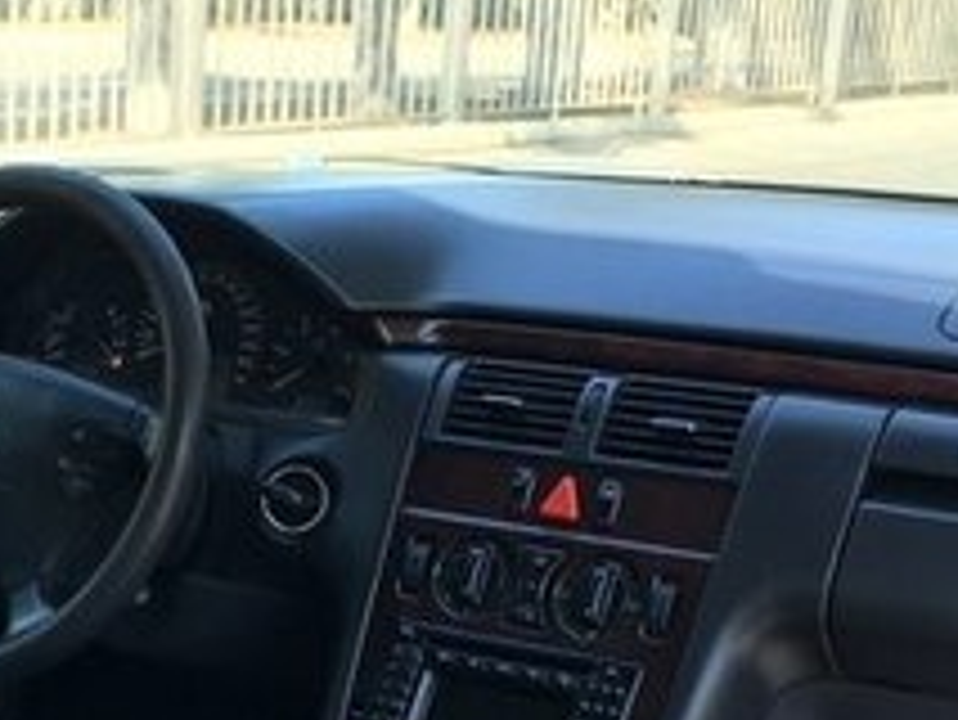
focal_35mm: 90
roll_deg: -0.4
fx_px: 2492
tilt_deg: -18.4
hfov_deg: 20.7
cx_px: -112
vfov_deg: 15.9
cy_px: 812
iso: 25
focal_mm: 4.15
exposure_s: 1/110
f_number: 2.2
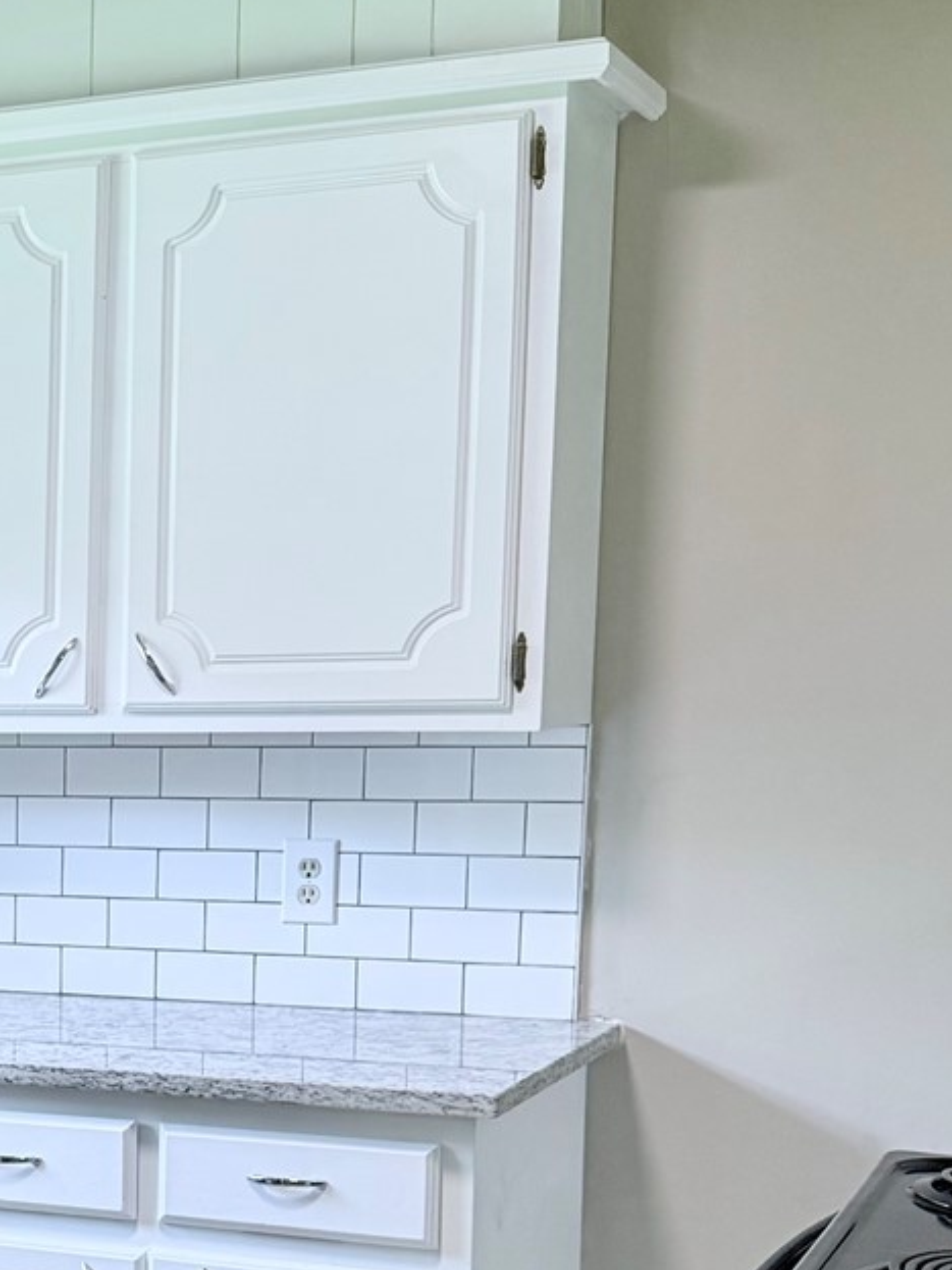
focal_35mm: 74
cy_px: 1050
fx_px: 2714
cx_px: -328
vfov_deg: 25.8
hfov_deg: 18.4
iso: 160
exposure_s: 1/120
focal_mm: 6.76
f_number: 1.78
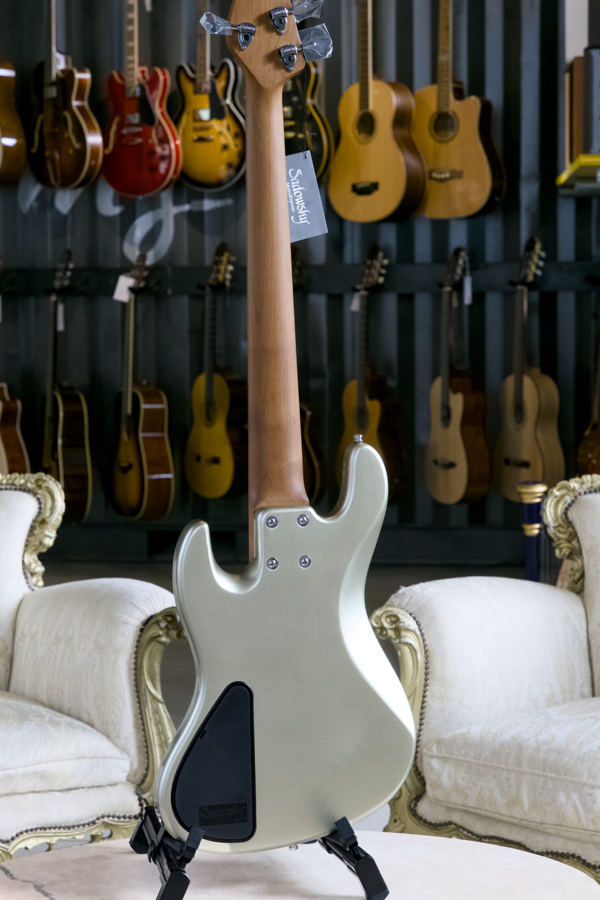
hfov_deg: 16.9
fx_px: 2025
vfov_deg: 25.0
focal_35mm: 81
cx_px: 272
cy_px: 389
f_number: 8
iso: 2500
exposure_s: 1/125
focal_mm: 70
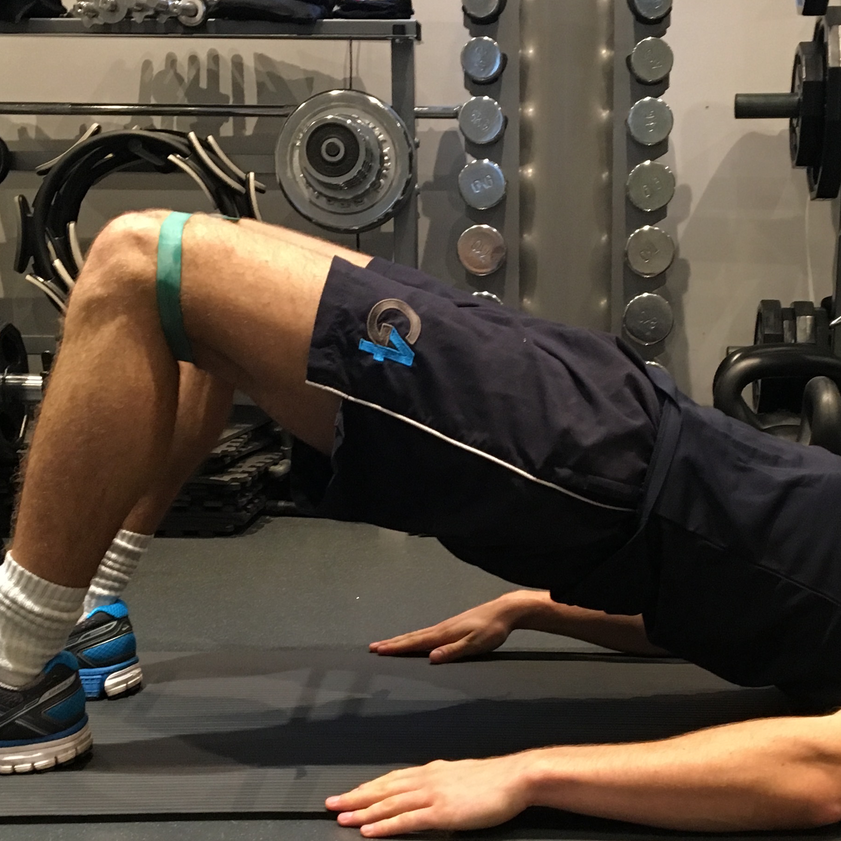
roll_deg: -0.1
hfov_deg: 29.9
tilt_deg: -8.9
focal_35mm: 57
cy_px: 520
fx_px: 1567
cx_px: 525
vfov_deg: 29.9
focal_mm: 4.15
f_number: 2.2
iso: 200
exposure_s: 1/20
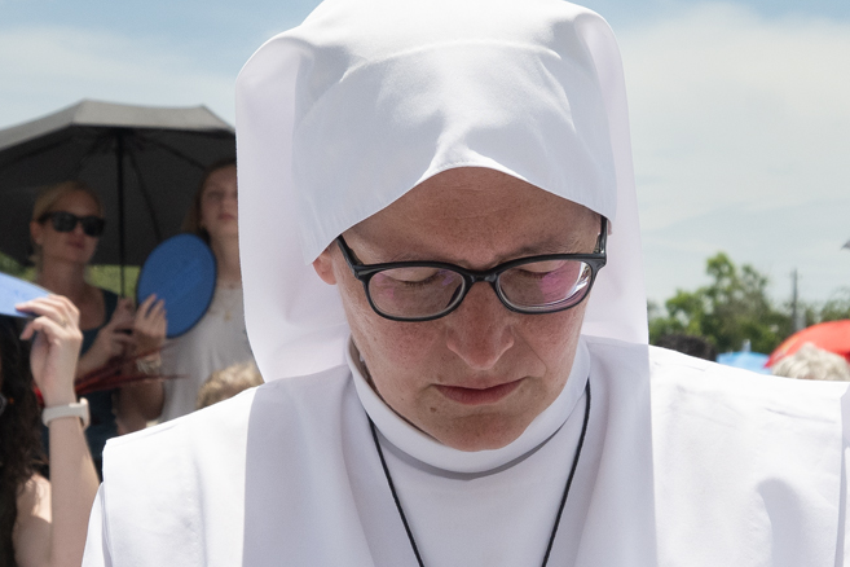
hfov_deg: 21.4
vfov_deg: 14.4
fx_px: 2243
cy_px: 340
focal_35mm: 95
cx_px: 508
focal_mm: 26
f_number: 6.3
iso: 400
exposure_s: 1/2000
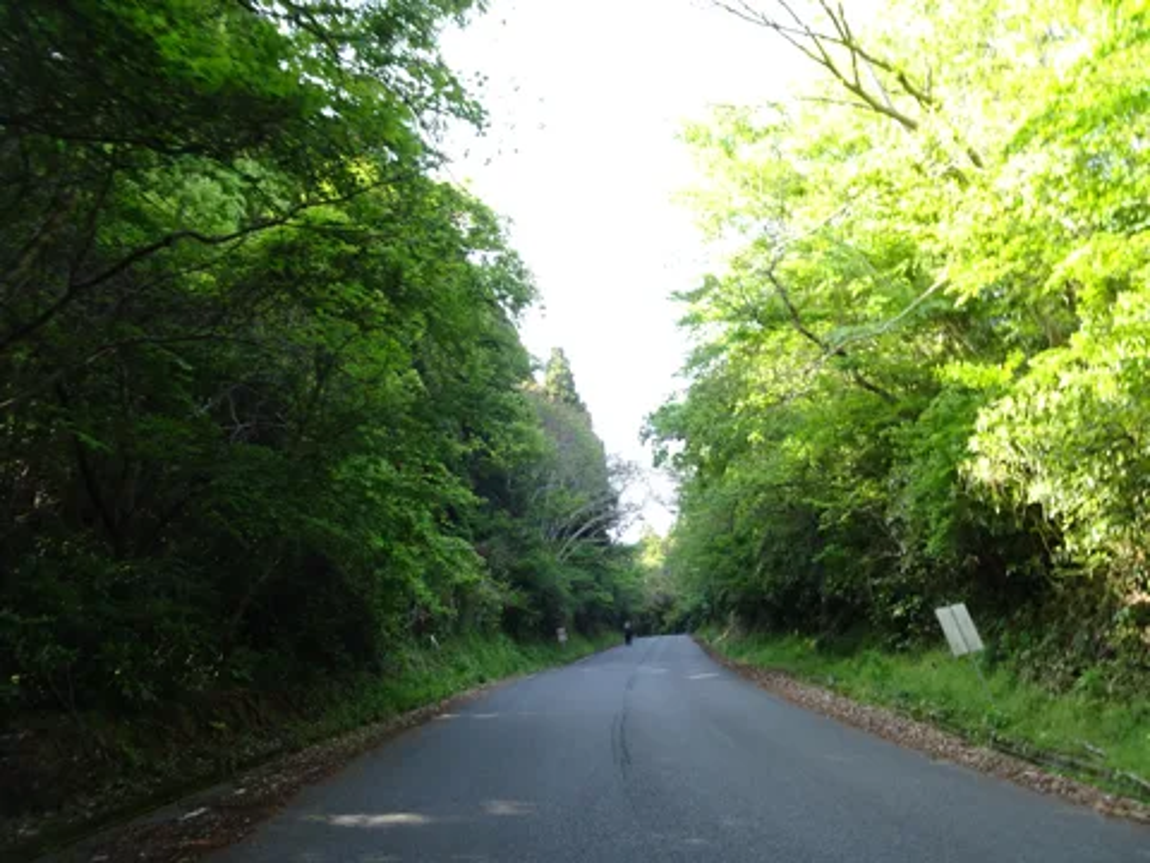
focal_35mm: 24
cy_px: 432
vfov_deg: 56.8
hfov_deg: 71.6
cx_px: 575
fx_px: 797
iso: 80
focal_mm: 4.1
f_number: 3.5
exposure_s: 1/50
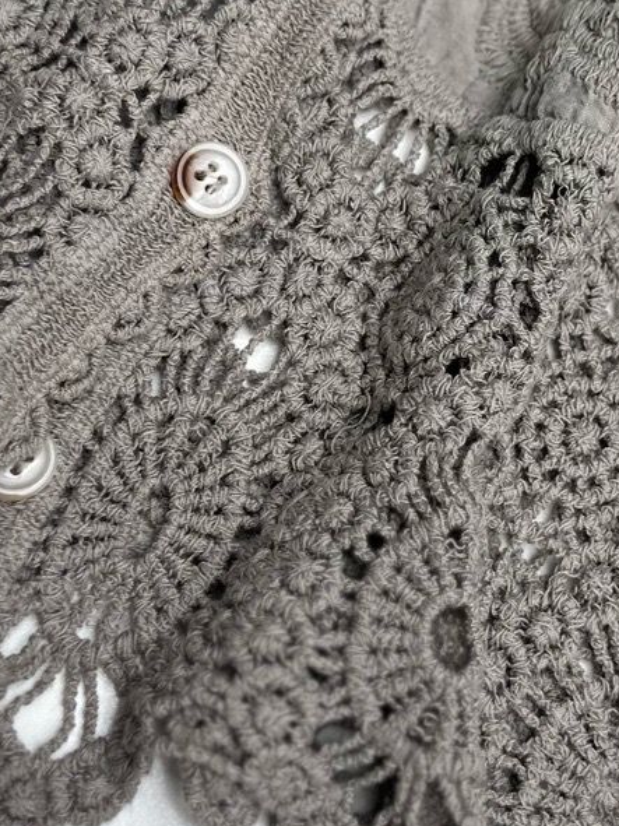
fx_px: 1550
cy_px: 264
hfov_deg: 22.4
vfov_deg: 29.6
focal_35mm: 65
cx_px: 447
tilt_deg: -67.1
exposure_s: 1/383
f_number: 1.78
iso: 80
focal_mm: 6.86
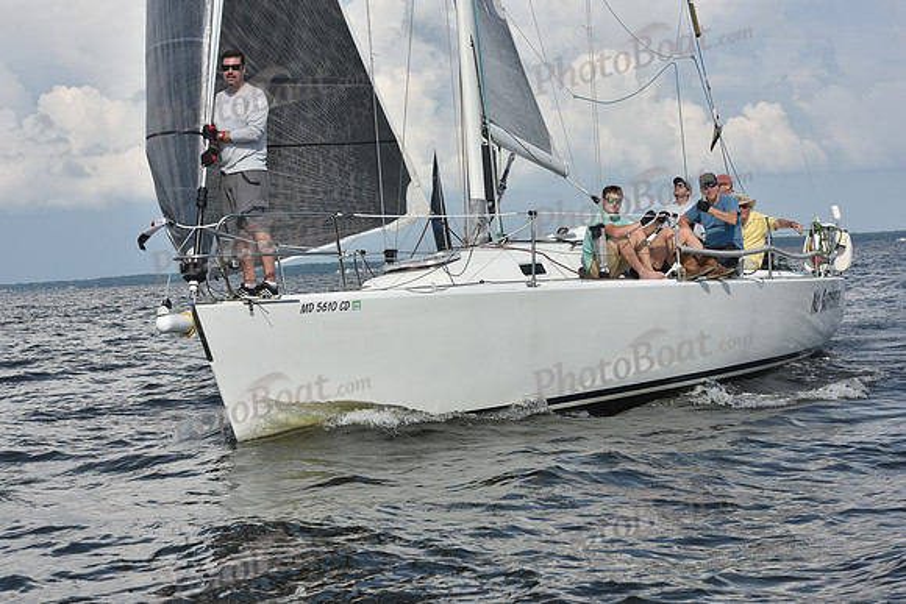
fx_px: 1963
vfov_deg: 17.5
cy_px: 302
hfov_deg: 26.0
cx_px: 453
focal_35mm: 78
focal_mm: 78
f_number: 10
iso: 320
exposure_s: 1/1250
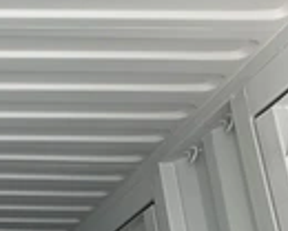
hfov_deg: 19.1
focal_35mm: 87
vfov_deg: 17.6
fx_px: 742
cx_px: -151
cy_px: 96
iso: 20
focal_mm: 3
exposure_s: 1/122
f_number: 1.8
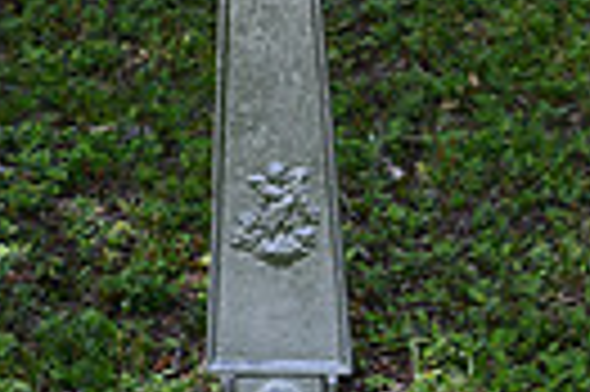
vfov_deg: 7.3
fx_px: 3045
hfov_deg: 11.0
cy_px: -119
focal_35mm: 186
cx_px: 477
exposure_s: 1/250
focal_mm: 28
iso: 200
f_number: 7.1
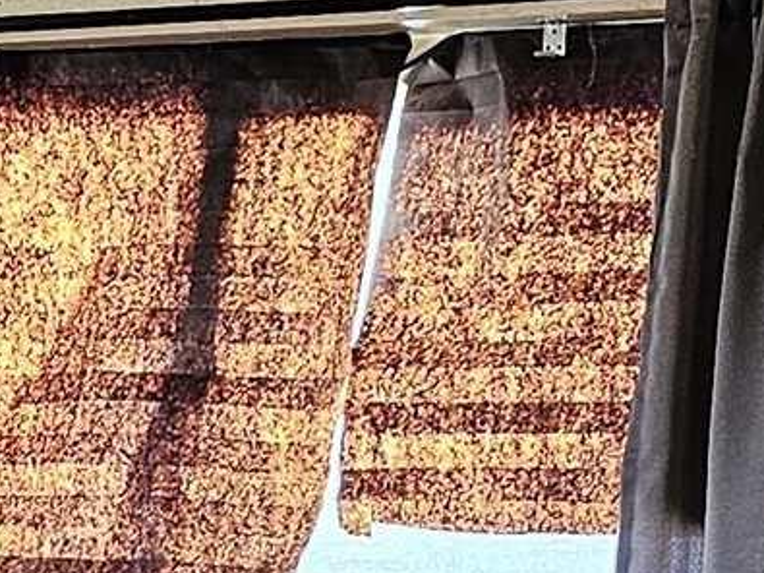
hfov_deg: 10.8
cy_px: 1264
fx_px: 3949
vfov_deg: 7.8
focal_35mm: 179
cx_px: -228
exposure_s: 1/120
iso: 400
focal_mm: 6.3
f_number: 1.7
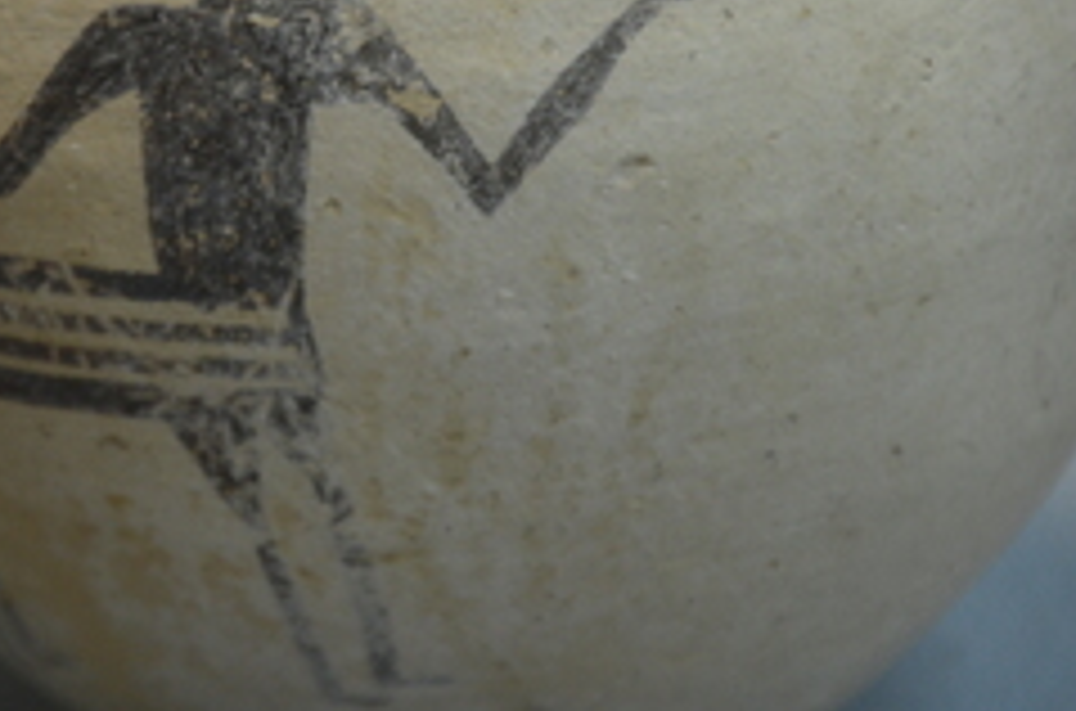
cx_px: 126
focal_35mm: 456
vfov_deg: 3.0
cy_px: 245
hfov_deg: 4.5
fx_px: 13591
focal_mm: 165
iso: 1000
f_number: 6
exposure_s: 1/30
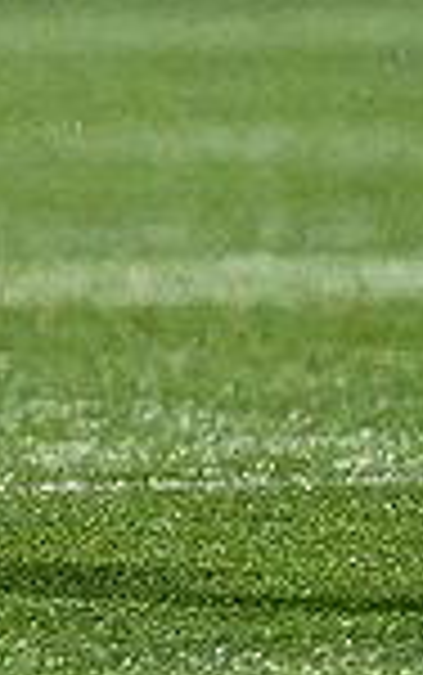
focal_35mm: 3040
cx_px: -460
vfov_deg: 0.7
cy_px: -189
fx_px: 55966
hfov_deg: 0.4
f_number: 3.2
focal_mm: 400
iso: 5000
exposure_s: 1/2500
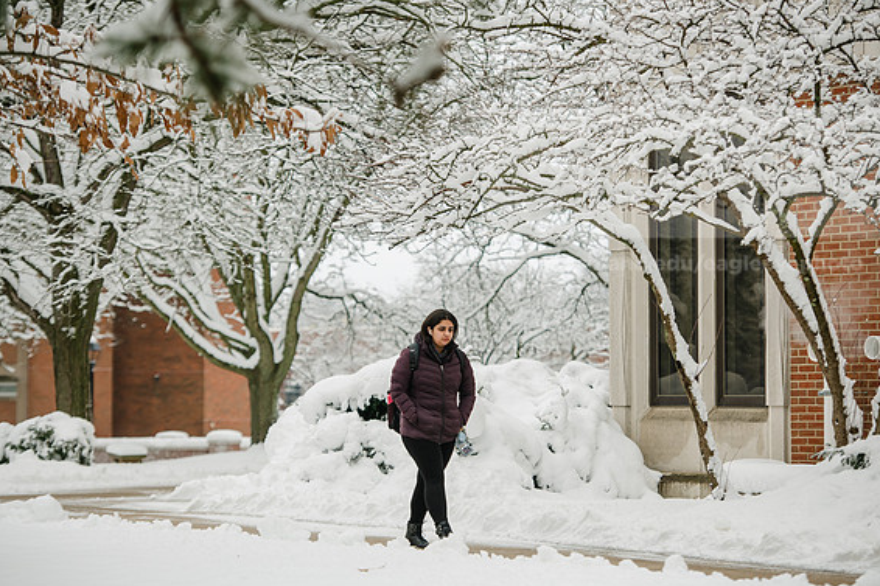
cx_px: 435
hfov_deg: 16.7
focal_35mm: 123
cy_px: 296
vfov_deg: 11.1
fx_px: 3006
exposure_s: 1/400
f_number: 3.5
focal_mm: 120
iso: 200
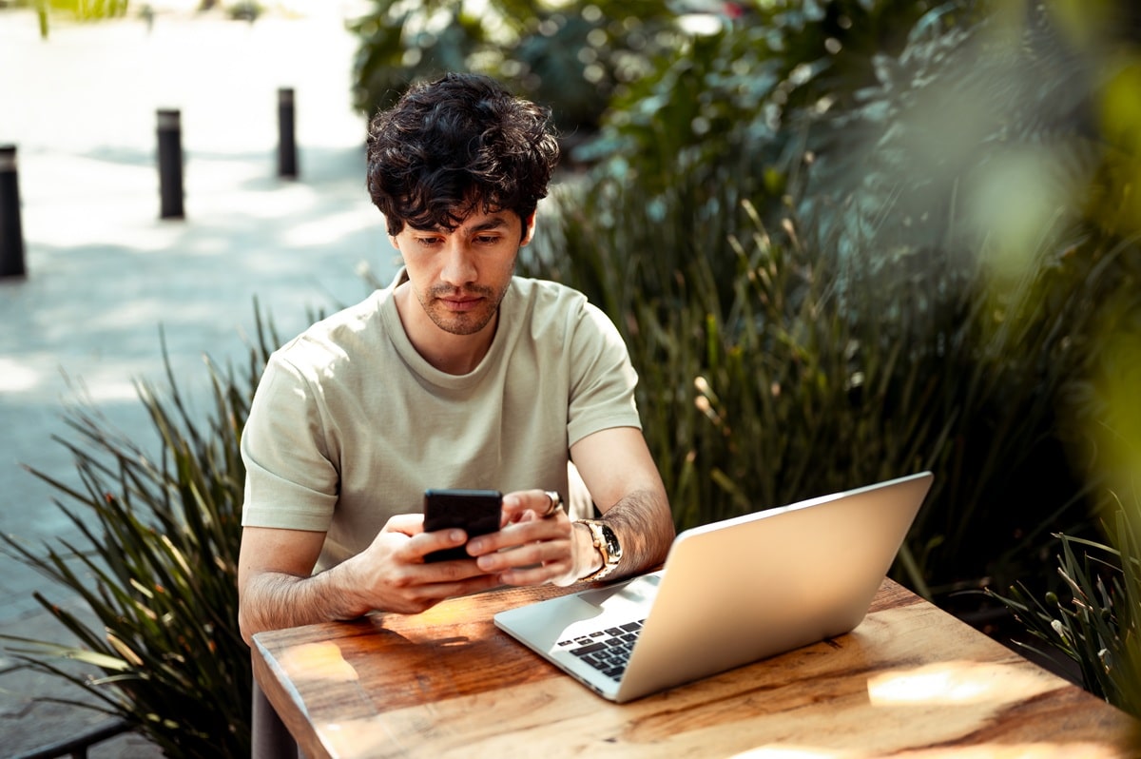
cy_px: 380
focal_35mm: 50
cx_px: 570
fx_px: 1583
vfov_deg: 26.9
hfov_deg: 39.6
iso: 80
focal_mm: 50
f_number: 1.8
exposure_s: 1/160
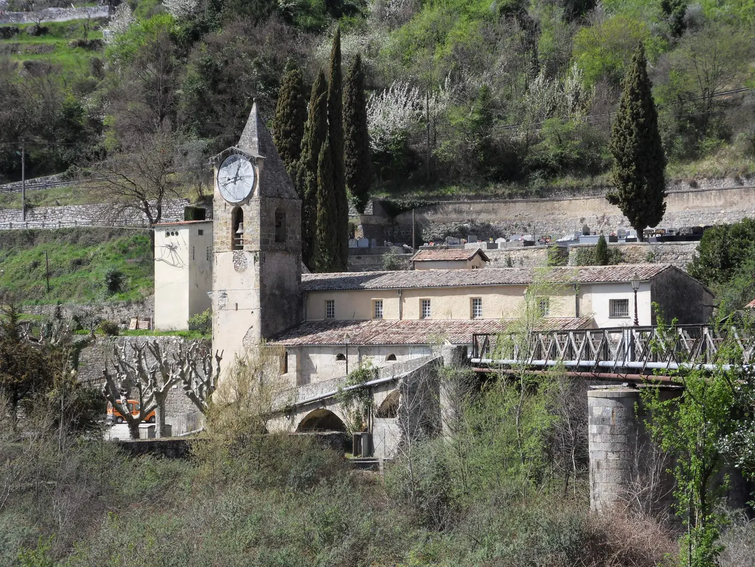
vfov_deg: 15.6
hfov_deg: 20.7
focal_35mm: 95
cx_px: 378
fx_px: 2072
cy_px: 284
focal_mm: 16.6
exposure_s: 1/250
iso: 80
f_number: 5.5
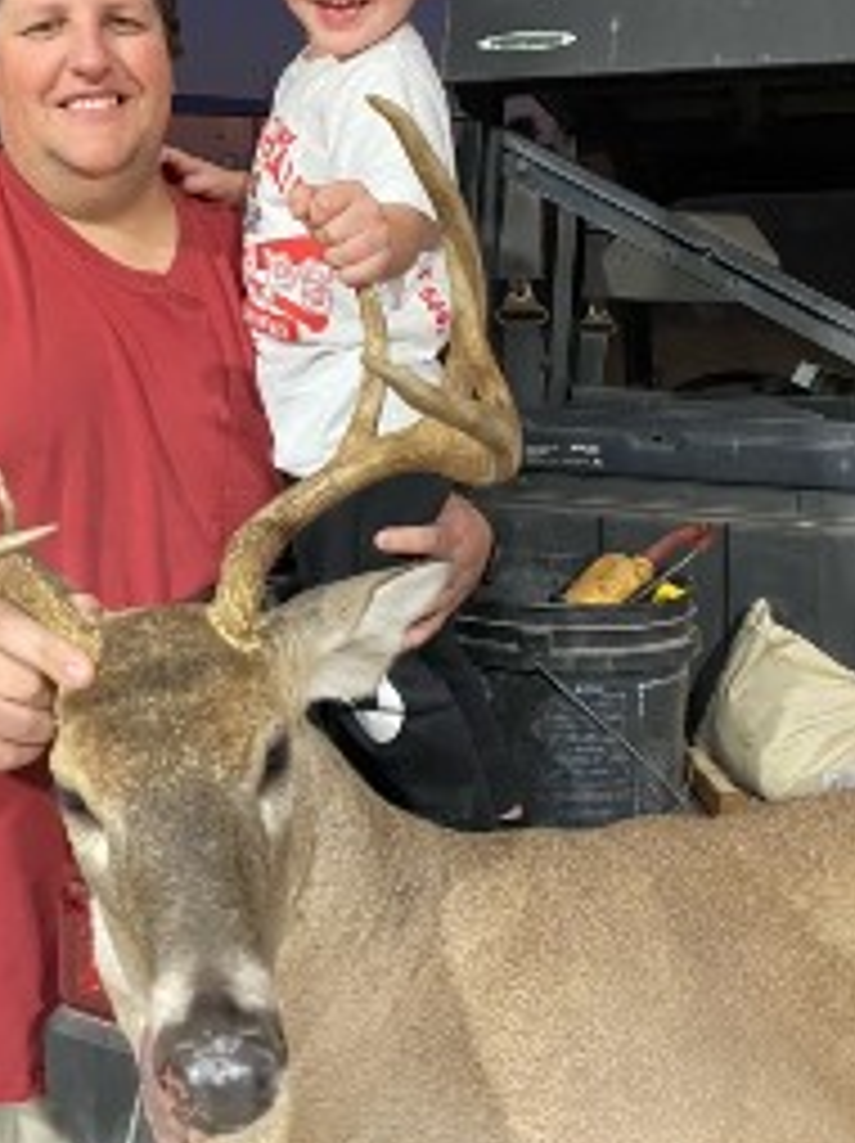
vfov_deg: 44.5
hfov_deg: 34.2
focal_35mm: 41
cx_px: 198
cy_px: 306
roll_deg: +1.3
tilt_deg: -5.9
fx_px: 1353
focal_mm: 4.25
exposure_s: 1/60
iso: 400
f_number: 1.8
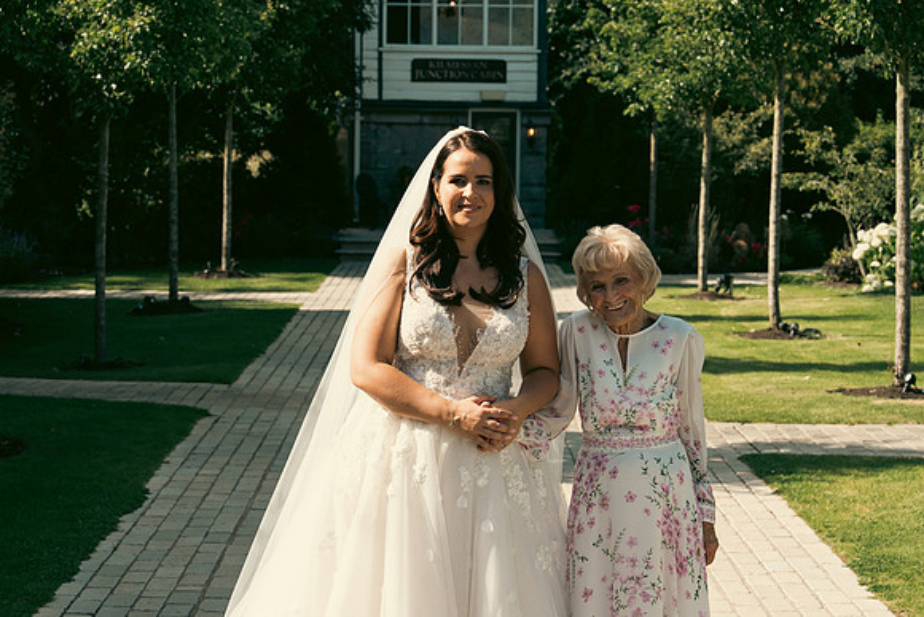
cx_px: 462
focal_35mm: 79
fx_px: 2028
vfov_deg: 17.3
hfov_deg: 25.7
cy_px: 308
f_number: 5.6
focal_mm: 53
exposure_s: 1/500
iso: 160
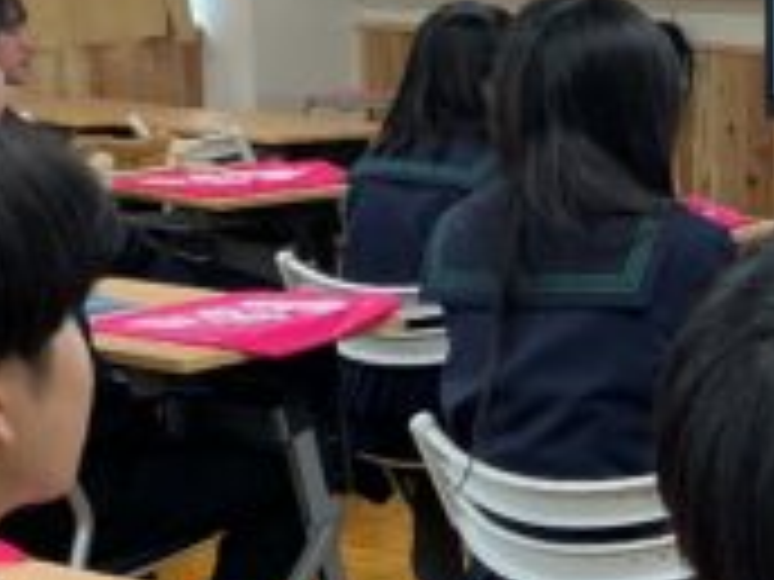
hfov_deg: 19.0
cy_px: 303
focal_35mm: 95
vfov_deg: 15.6
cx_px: 1022
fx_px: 2124
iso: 80
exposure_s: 1/60
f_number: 1.8
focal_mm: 3
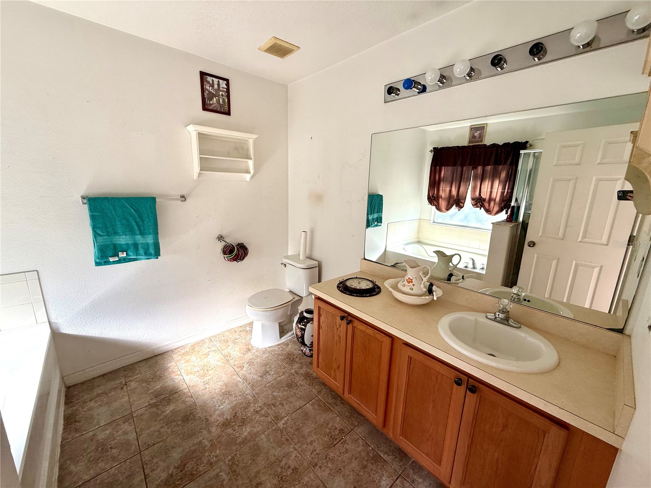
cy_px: 244
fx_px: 263
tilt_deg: -12.1
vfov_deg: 85.7
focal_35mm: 14
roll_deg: -1.9
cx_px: 326
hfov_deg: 102.1
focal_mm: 2.22
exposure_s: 1/99
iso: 80
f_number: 2.2
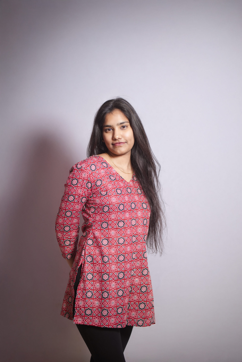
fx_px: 504
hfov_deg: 27.0
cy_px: 181
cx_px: 121
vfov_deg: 39.6
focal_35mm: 50
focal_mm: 50
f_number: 2
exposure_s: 1/125
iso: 320
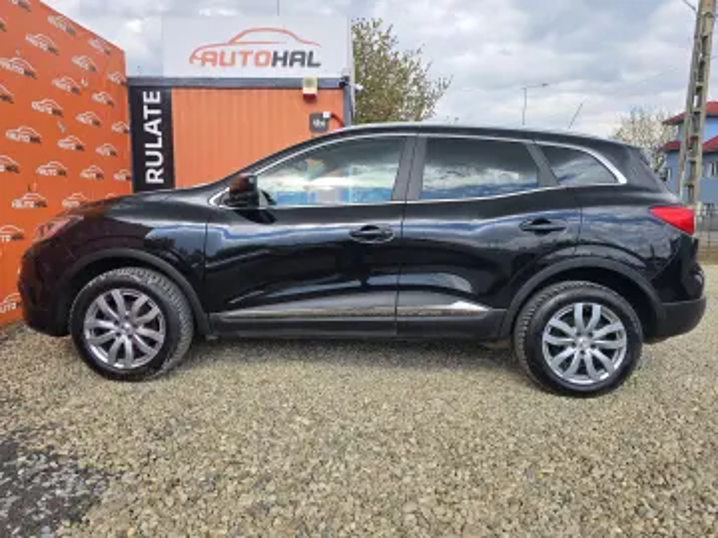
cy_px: 269
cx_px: 359
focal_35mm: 23
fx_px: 477
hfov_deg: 73.9
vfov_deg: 58.9
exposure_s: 1/339
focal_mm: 6.3
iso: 12
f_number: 1.7
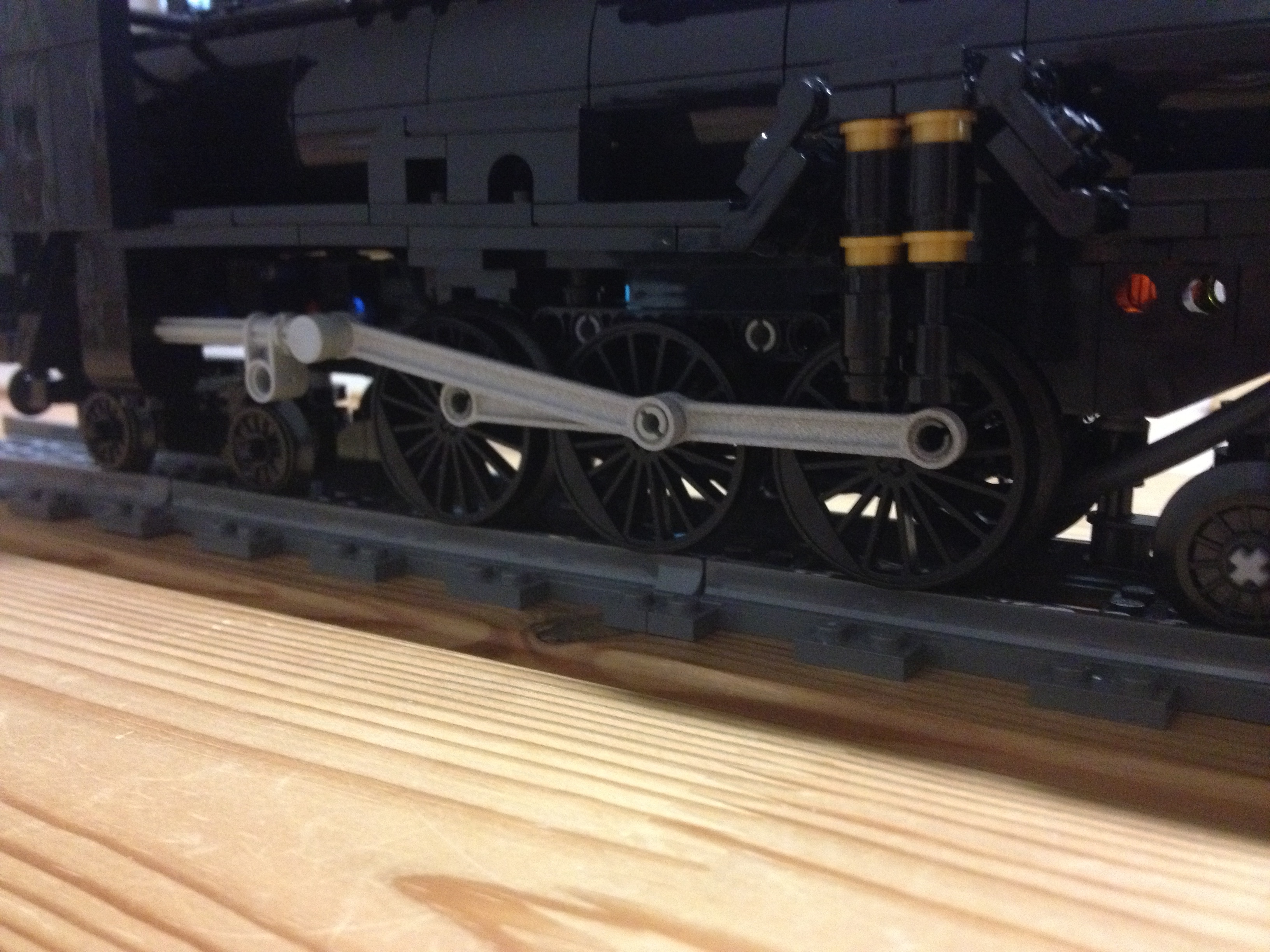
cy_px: 476
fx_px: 1284
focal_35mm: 35
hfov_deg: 52.6
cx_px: 635
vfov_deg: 40.7
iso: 500
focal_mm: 4.28
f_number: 2.4
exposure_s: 1/15
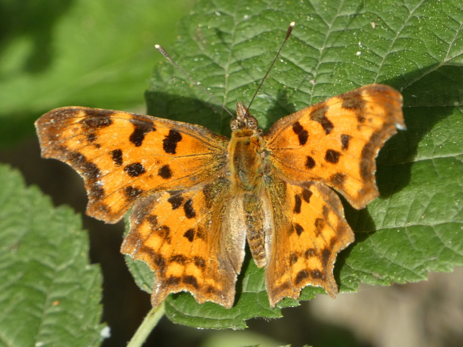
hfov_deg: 3.4
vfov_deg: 2.5
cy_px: 174
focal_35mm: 584
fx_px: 7812
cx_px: 232
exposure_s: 1/125
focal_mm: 104.7
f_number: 5.6
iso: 250
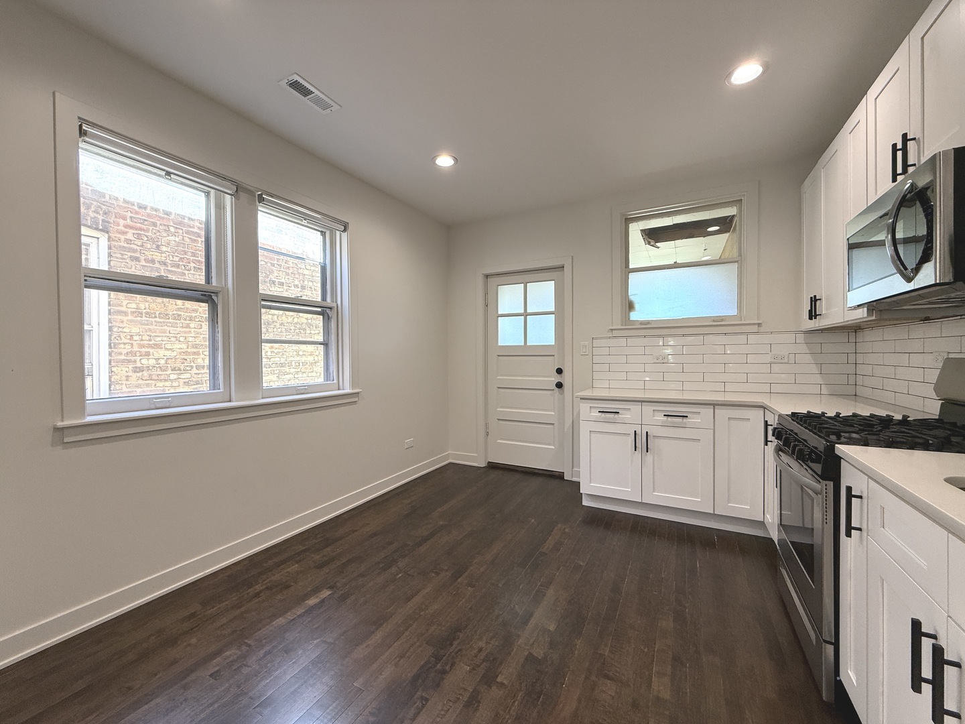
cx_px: 482
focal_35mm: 14
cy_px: 362
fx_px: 390
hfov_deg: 102.1
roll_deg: +0.0
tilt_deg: -0.3
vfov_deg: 85.7
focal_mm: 2.22
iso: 160
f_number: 2.2
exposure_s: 1/120
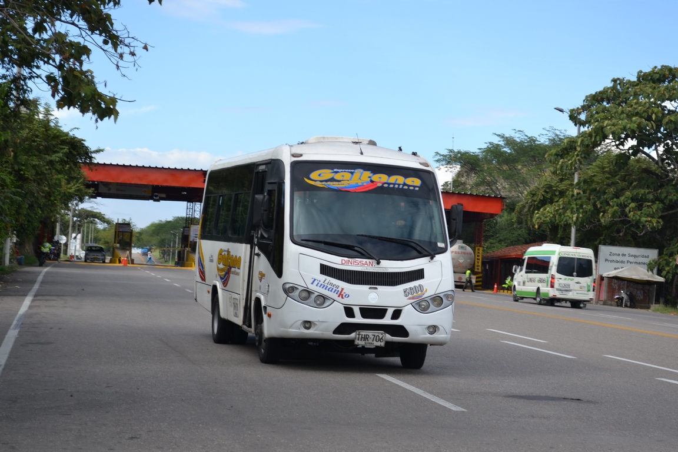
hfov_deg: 24.6
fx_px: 1554
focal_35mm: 82
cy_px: 226
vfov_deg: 16.6
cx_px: 339
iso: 100
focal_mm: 55
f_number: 7.1
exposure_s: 1/200
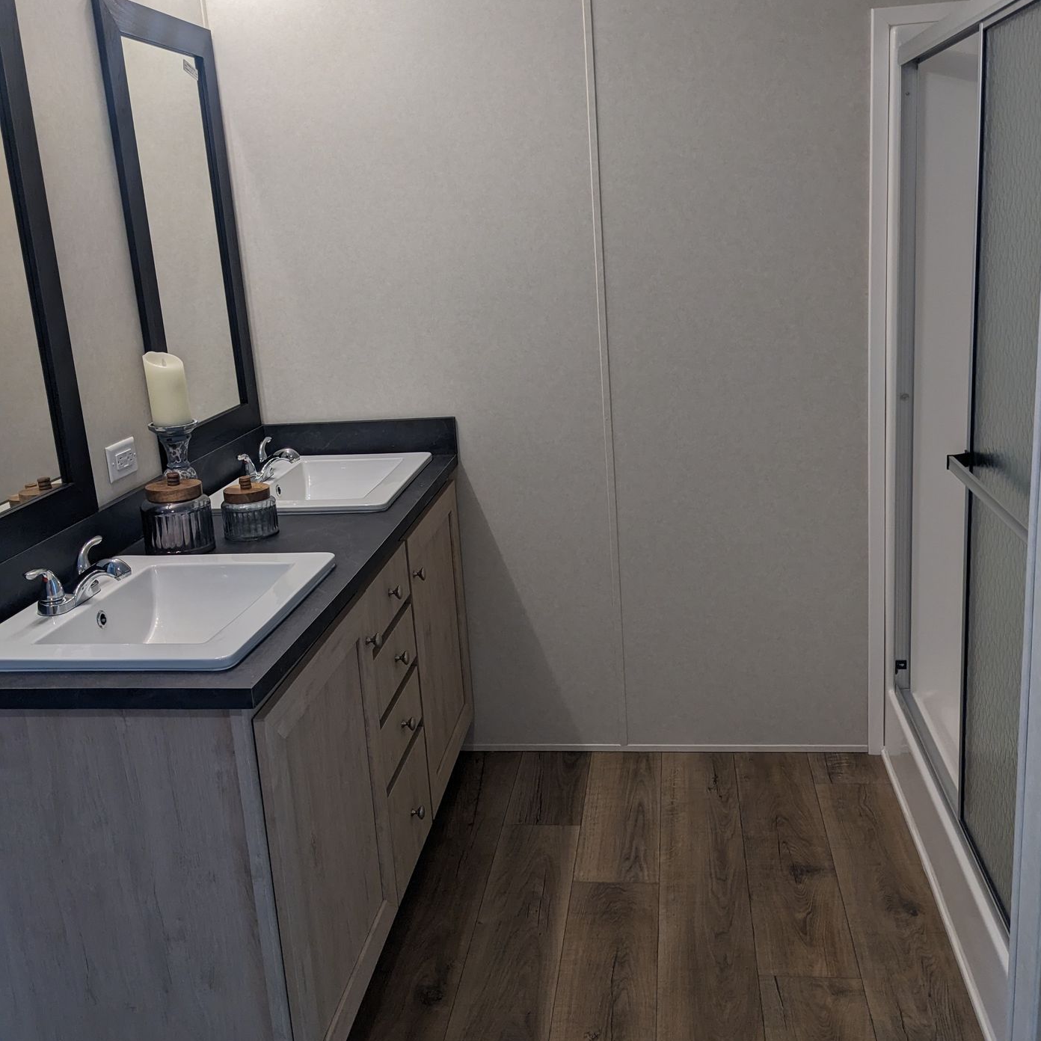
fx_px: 1089
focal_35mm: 32
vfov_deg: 51.0
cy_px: 468
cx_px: 523
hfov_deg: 51.1
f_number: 1.73
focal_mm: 4.38
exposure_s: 1/120
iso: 47
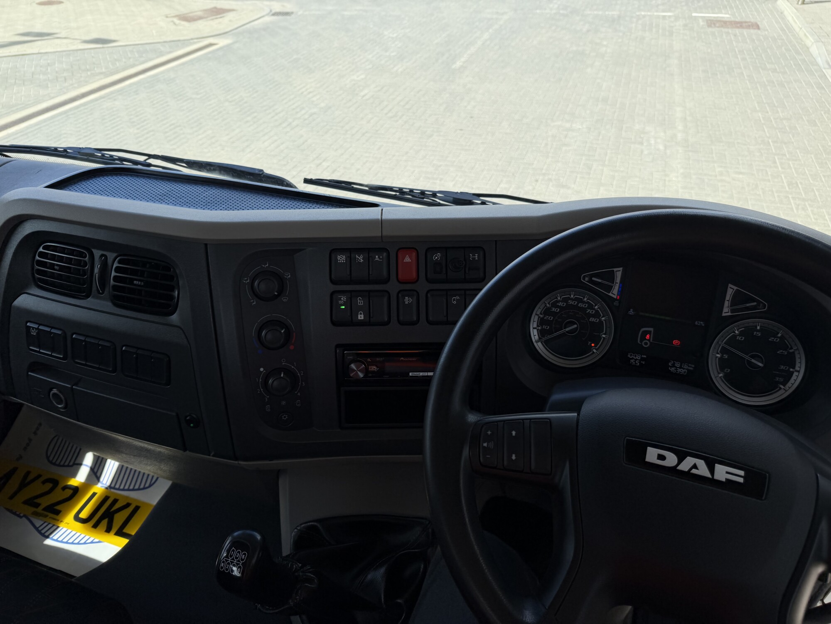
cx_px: 416
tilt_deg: -36.8
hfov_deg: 71.6
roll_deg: +0.7
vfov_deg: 56.8
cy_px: 312
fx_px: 576
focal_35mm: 24
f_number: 1.78
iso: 80
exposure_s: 1/2907
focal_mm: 6.76
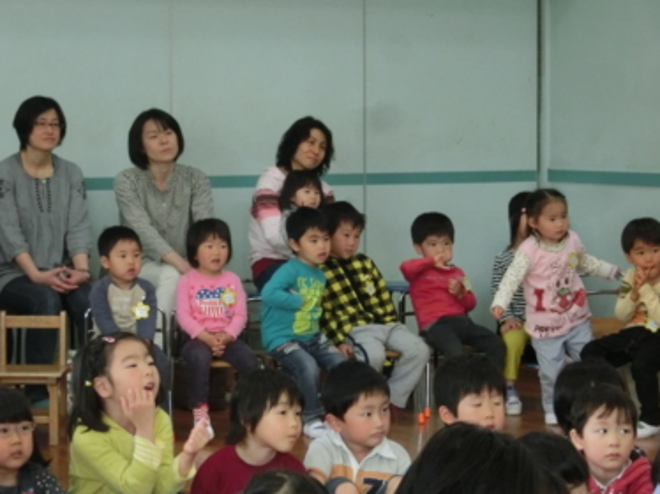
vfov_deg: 13.9
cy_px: 236
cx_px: 339
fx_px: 2020
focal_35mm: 106
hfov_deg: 18.6
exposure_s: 1/100
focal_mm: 17.45
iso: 800
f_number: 5.2
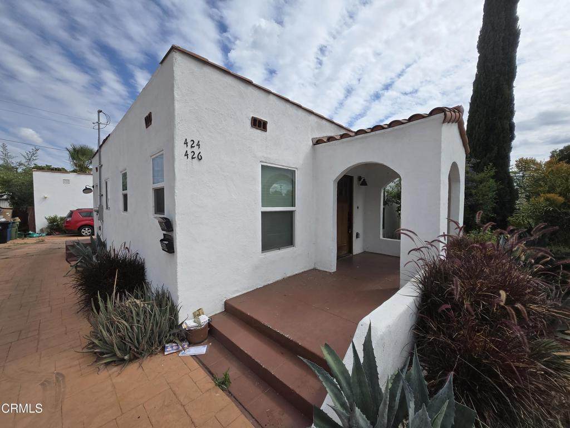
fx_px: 214
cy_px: 214
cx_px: 285
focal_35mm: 13
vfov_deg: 89.9
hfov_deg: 106.2
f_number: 2.2
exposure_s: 1/1978
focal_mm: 1.7
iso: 25
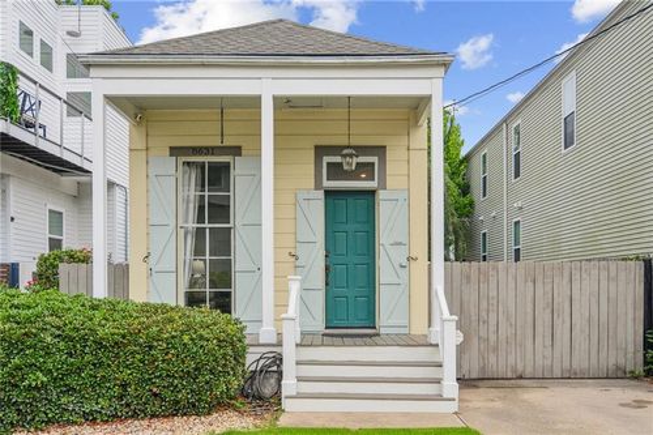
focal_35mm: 30
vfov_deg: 43.6
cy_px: 218
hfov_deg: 61.9
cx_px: 326
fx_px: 544
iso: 800
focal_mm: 20
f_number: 5
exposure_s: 1/1000
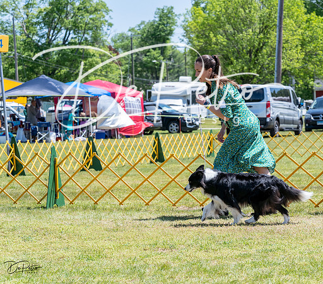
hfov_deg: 15.1
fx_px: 1217
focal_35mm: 122
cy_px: 142
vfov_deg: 13.3
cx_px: 213
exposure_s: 1/1600
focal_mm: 103
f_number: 7.1
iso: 800
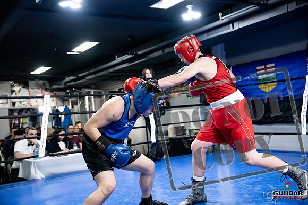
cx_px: 154
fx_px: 368
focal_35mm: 43
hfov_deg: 45.4
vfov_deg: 31.2
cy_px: 102
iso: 10000
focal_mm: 43
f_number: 2.8
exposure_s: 1/1000
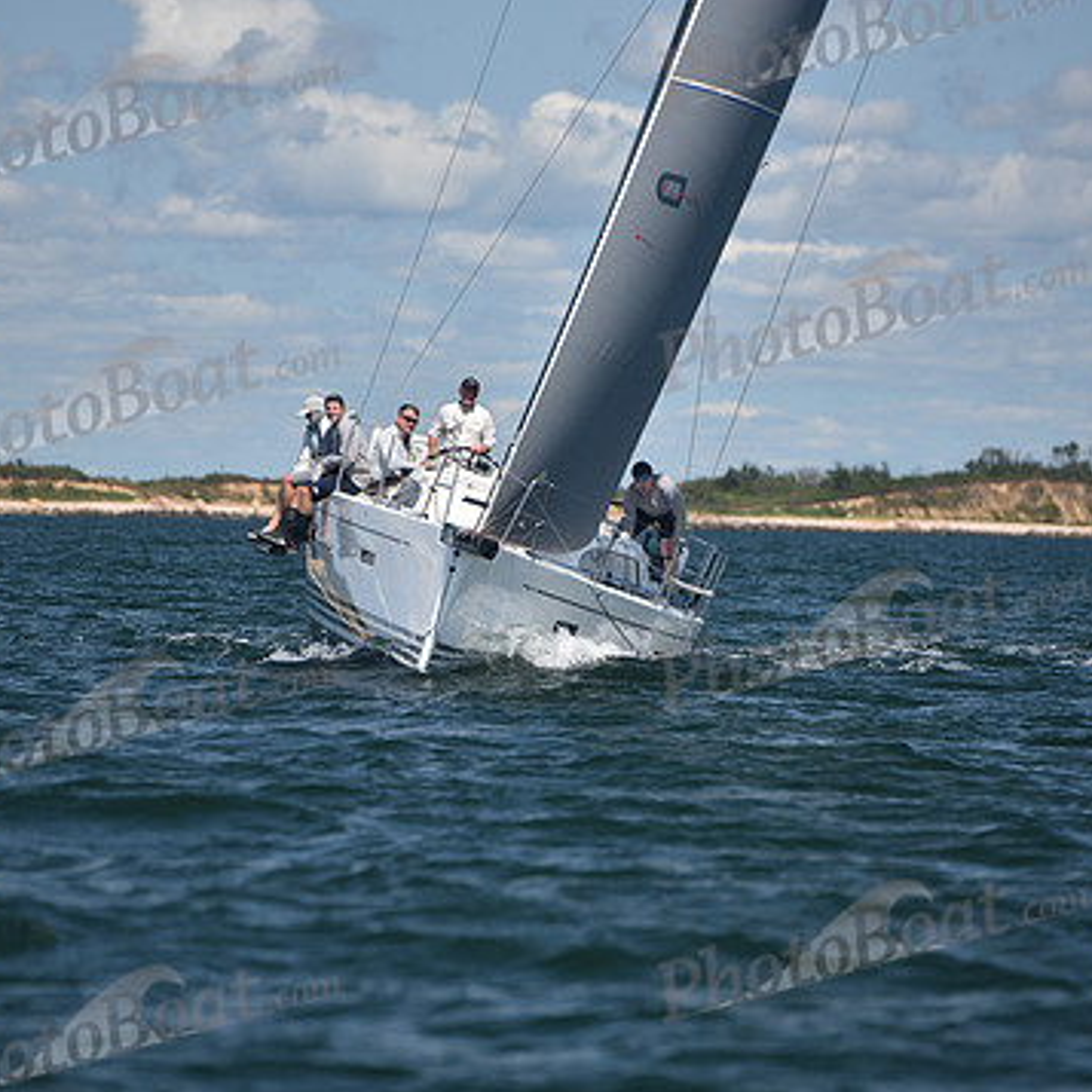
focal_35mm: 276
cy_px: 515
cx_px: 502
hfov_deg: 6.3
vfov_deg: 6.3
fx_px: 9851
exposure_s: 1/2000
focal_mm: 200
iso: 250
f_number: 3.5
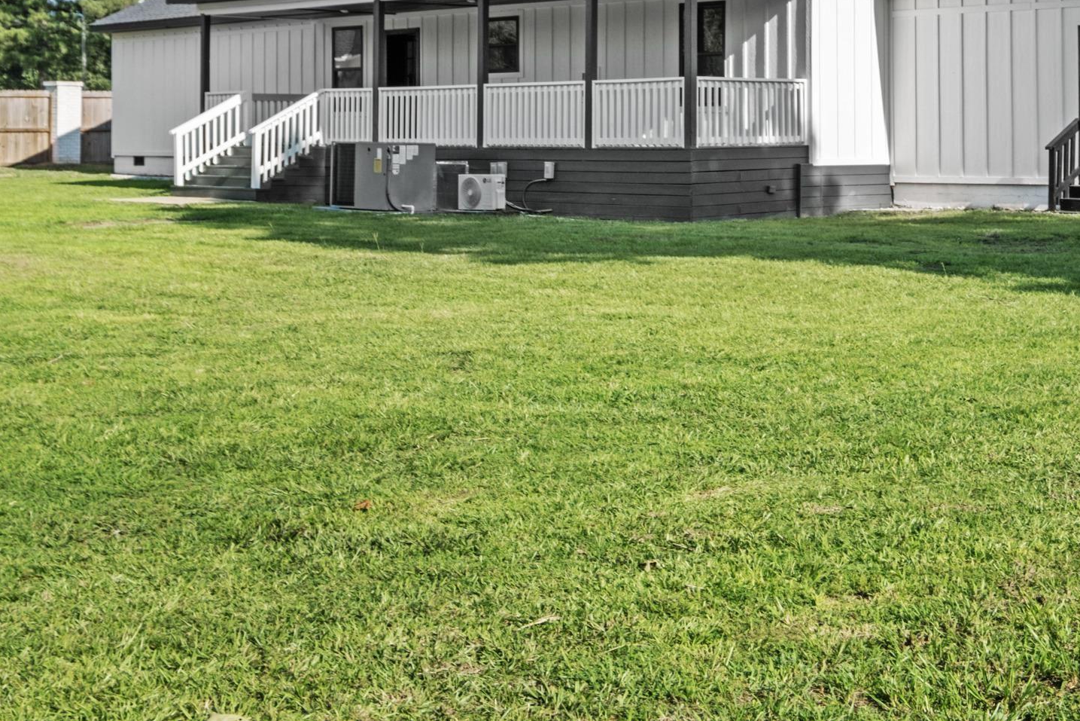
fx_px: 1620
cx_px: 735
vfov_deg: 24.5
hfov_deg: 36.4
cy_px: 94
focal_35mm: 54
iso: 400
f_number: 8
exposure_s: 1/320
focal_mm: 20.9
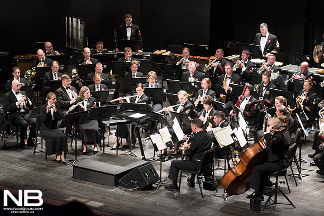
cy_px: 108
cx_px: 162
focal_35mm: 140
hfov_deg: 14.7
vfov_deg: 9.8
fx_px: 1260
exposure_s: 1/125
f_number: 5.6
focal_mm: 140
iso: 4000
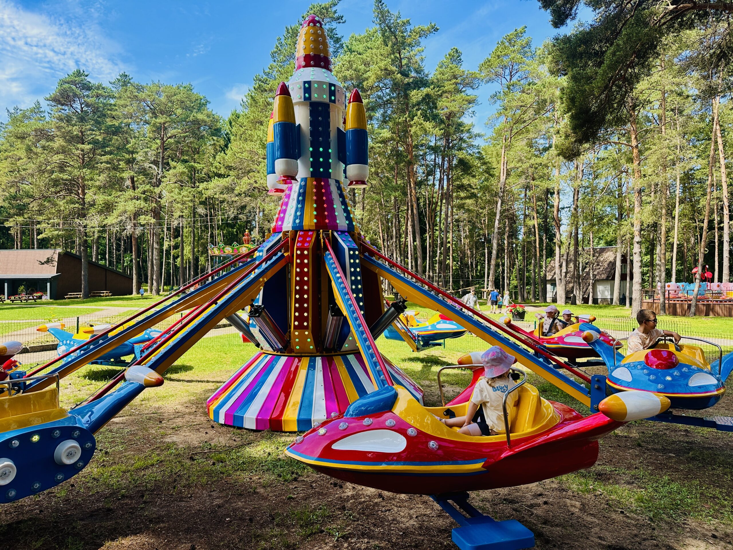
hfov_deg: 71.6
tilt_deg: +0.0
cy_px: 275
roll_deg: +0.7
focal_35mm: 24
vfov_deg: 56.8
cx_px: 366
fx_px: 508
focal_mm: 6.86
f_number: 1.78
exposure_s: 1/1083
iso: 80
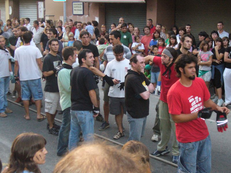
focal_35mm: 63
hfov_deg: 30.7
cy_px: 86
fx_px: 420
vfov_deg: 23.3
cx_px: 116
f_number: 3.8
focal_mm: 10.4
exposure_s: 1/60
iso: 400
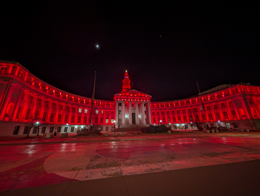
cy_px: 98
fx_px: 90
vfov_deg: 94.6
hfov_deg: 110.5
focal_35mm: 12
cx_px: 130
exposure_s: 1/30
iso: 193
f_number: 1.7
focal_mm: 2.02
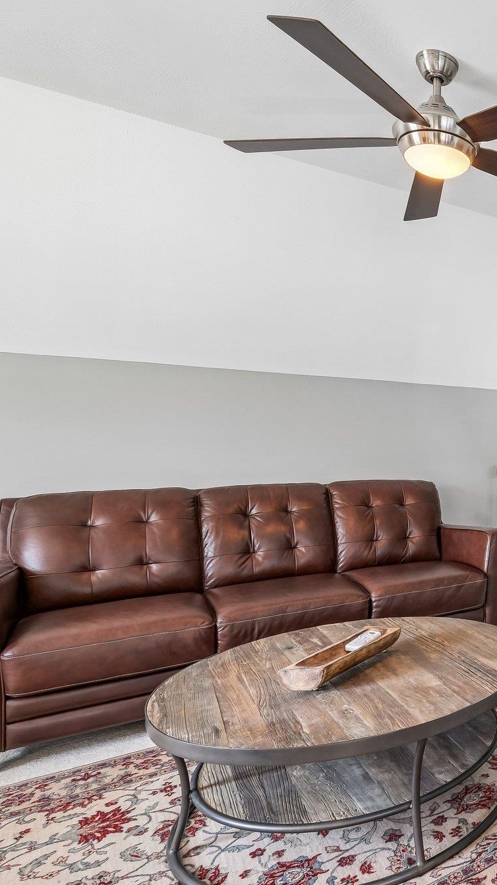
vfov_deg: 76.3
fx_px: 562
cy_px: 450
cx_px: 630
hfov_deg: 34.9
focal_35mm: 24
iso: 200
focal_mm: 10
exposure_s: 1/5
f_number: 5.6
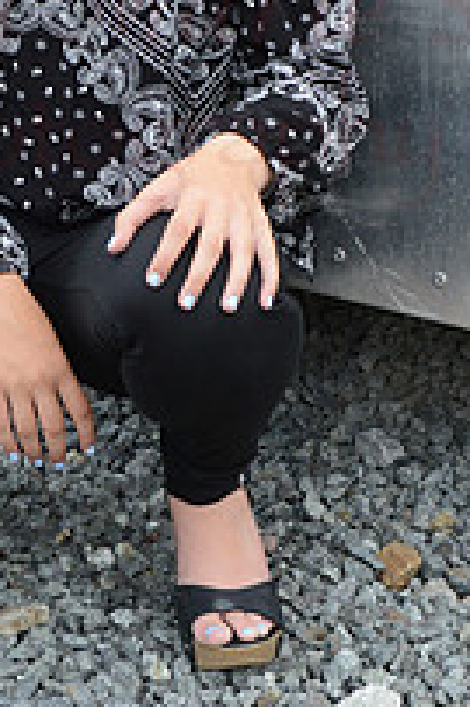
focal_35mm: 157
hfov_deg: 8.7
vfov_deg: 12.9
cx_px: 151
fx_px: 3080
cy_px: 24
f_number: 8
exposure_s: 1/60
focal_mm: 55
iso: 1600
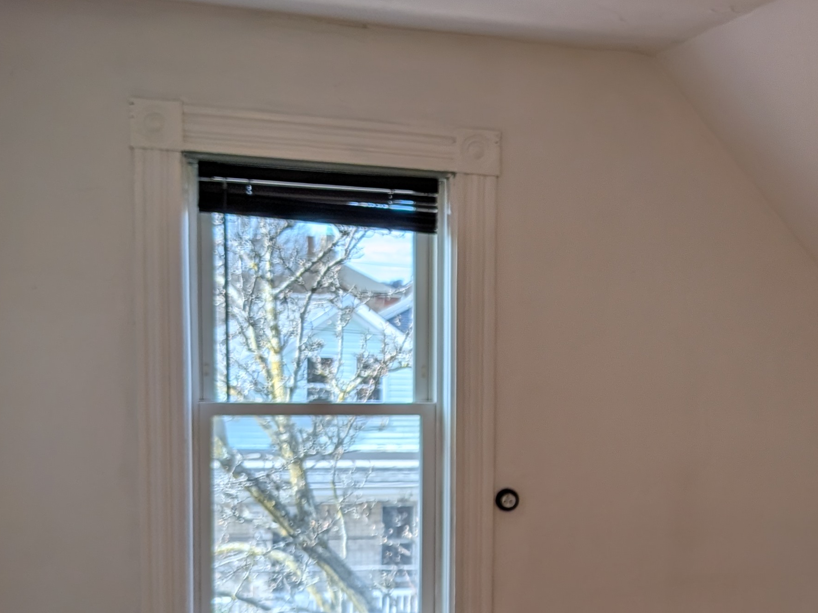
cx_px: 708
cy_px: 402
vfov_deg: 26.9
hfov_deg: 34.0
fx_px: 1276
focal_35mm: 54
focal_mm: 4.53
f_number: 1.7
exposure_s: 1/330
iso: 27
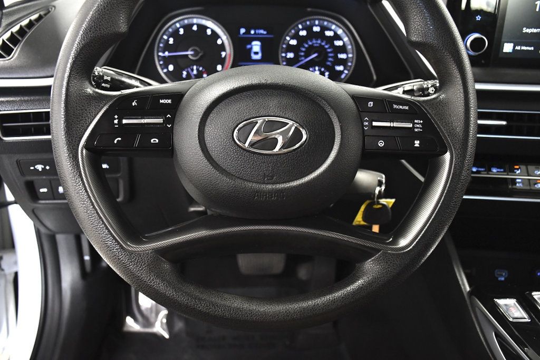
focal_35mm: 34
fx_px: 510
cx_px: 270
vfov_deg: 38.9
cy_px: 180
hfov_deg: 55.8
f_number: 3.8
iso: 2500
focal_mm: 23
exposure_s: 1/250
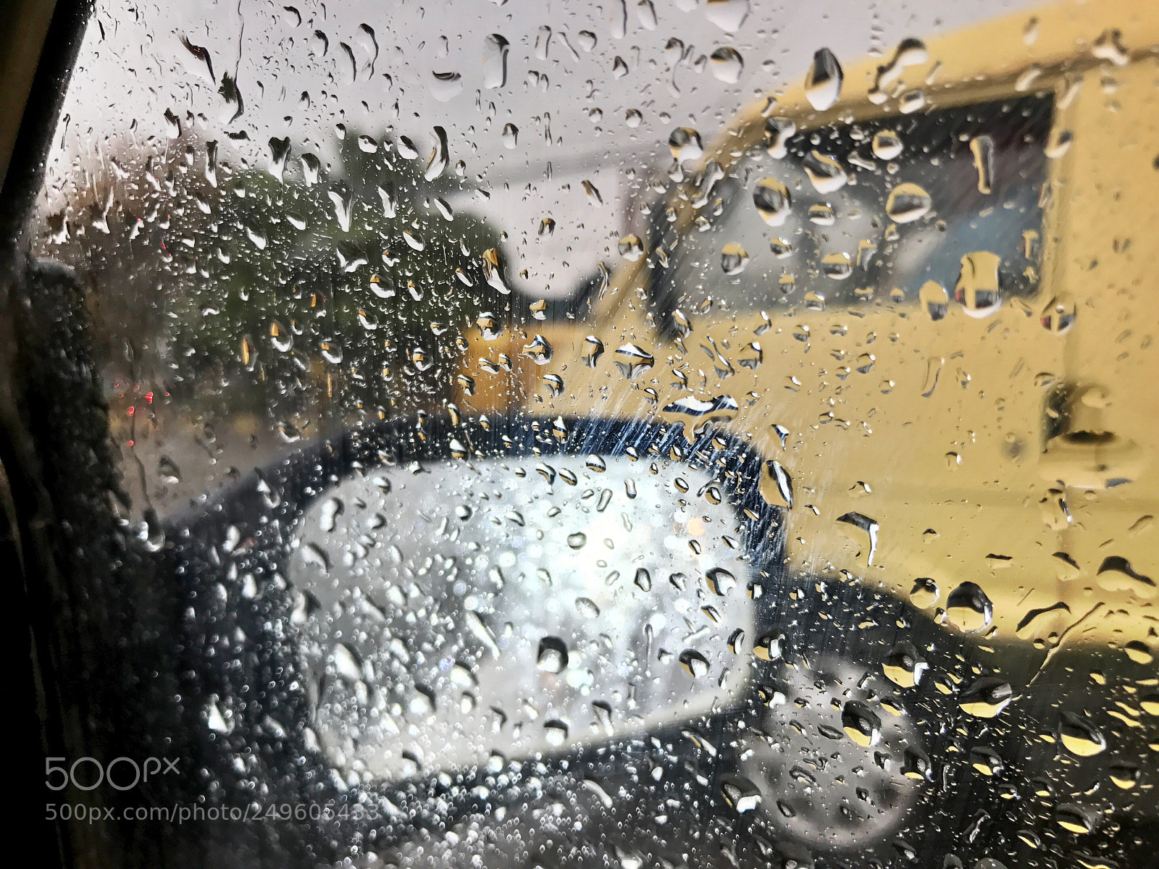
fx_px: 937
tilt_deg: -3.5
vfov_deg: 49.7
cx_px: 580
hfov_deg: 63.4
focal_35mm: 28
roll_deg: -1.2
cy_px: 434
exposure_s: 1/97
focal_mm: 3.99
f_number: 1.8
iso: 32
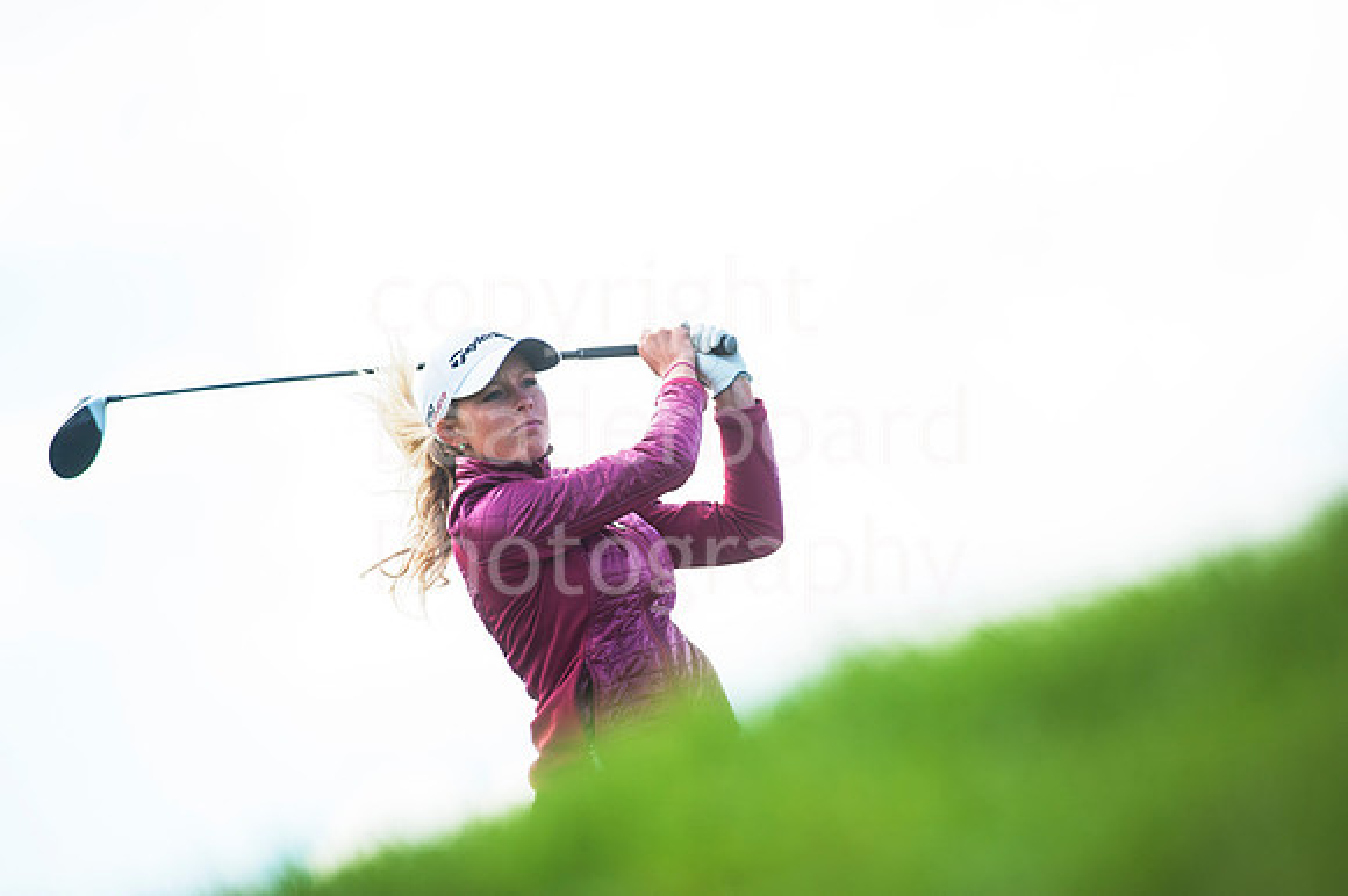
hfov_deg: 6.9
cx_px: 674
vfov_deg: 4.6
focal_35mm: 300
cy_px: 448
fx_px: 11226
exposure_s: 1/1600
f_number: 5.6
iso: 320
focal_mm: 300
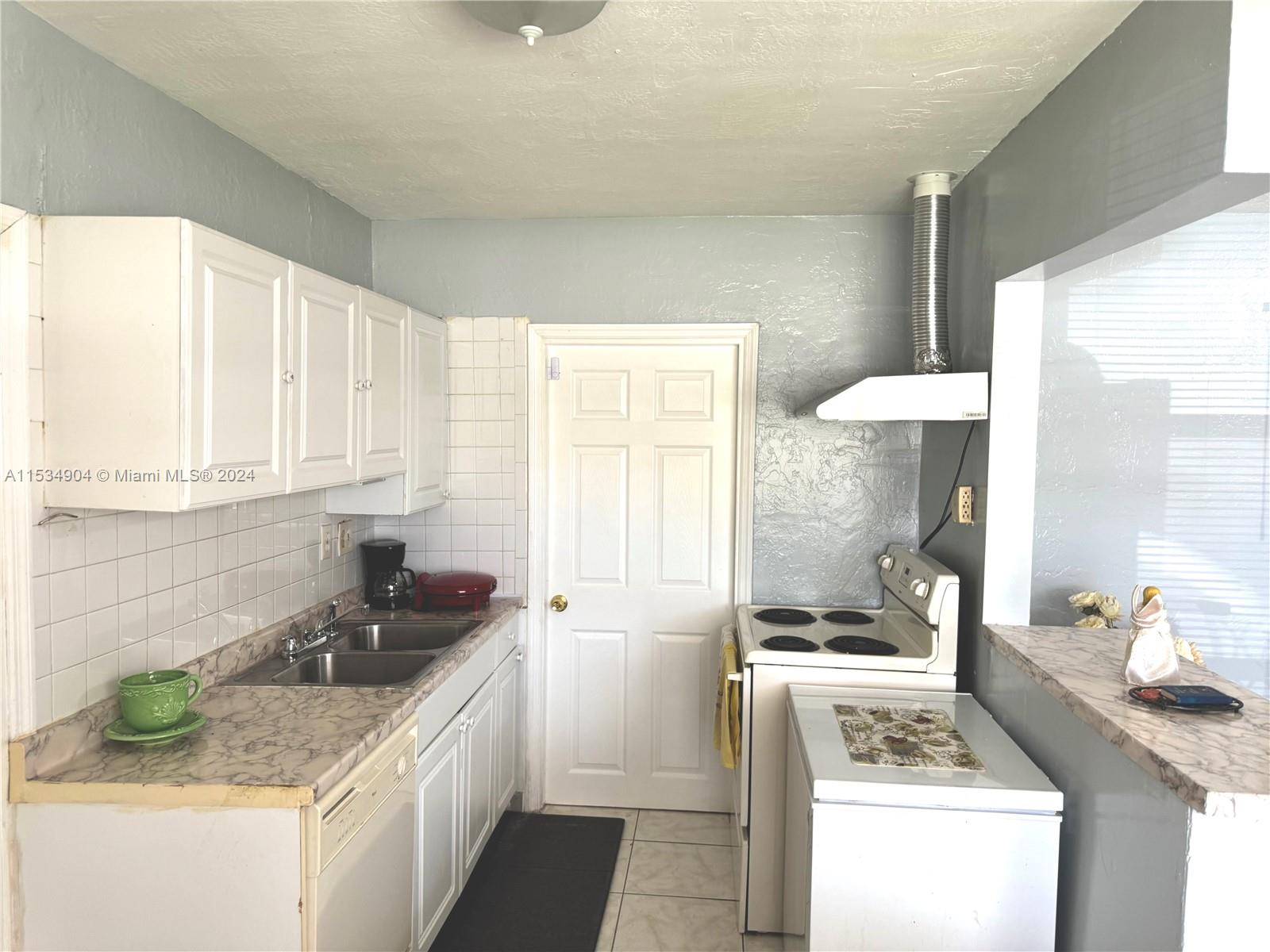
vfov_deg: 56.8
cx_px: 635
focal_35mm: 24
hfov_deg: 71.6
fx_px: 881
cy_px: 476
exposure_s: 1/60
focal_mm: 6.86
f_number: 1.78
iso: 125
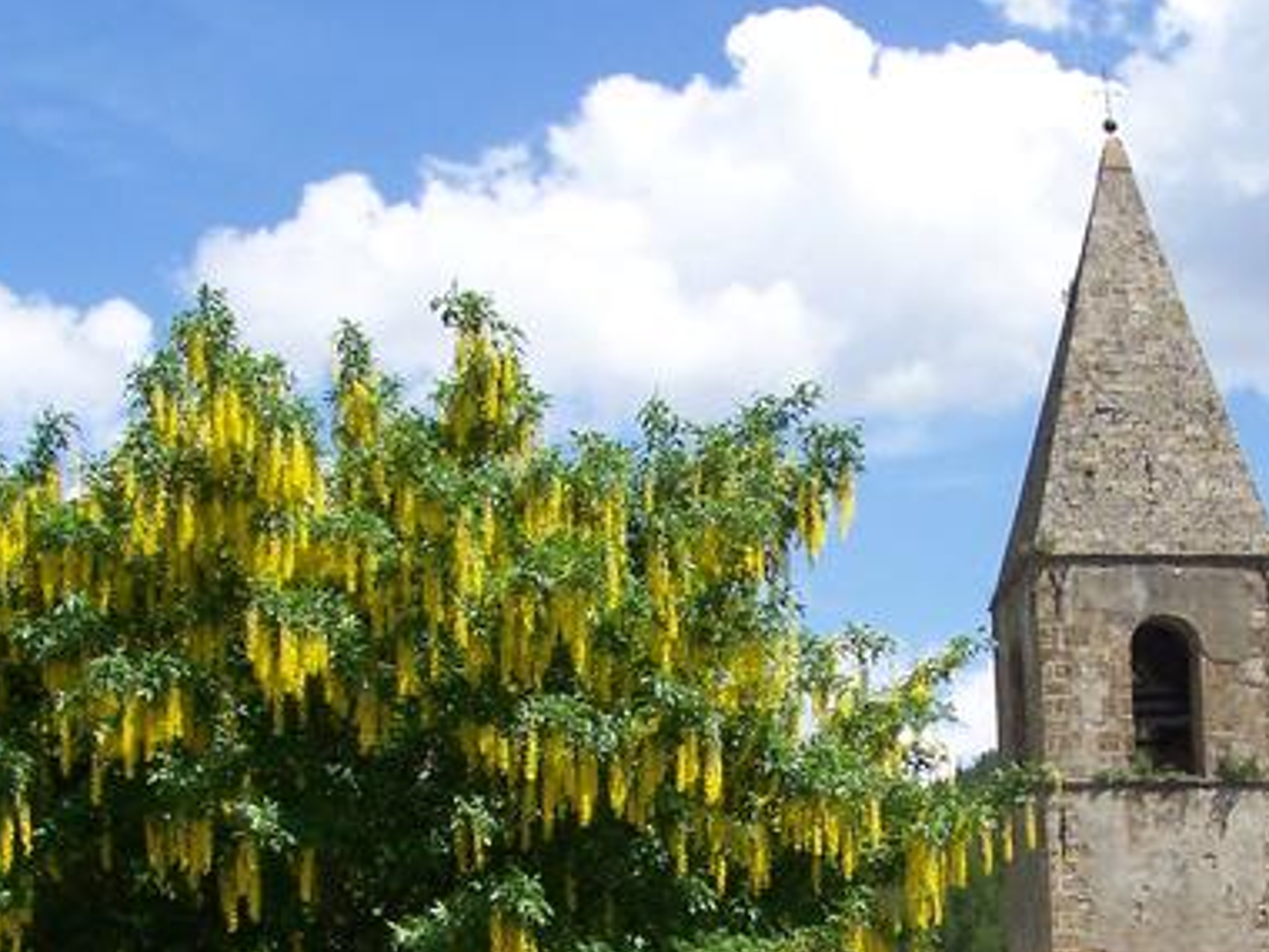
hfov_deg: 24.1
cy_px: 808
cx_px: 972
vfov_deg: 18.2
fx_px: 2933
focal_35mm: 80
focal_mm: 6.3
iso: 64
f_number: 4
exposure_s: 1/400
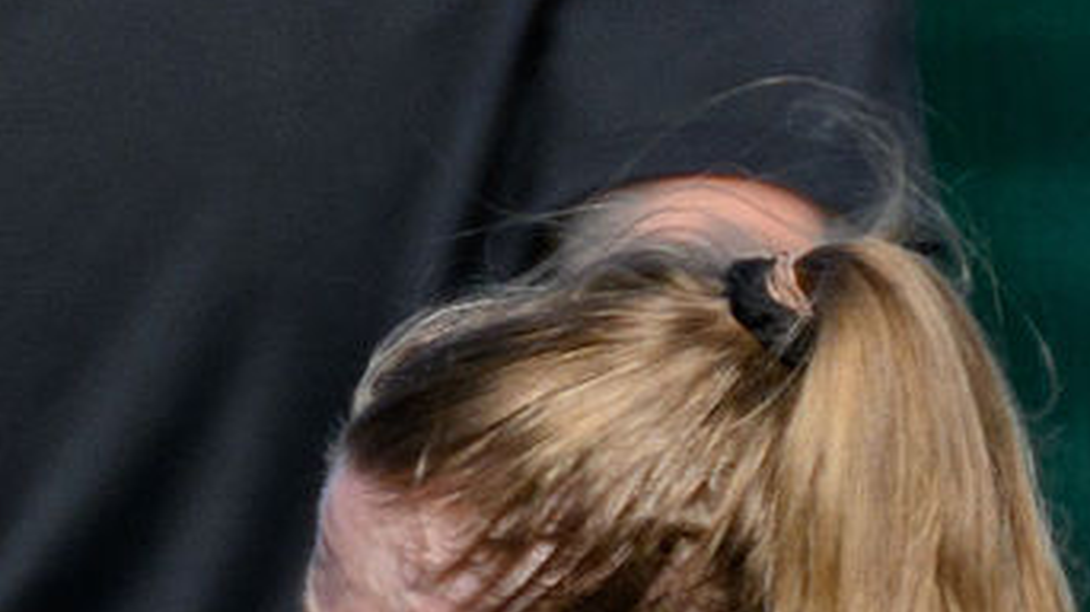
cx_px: 555
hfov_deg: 0.5
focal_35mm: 4592
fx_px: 132658
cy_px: 1270
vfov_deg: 0.3
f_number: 5.6
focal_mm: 400
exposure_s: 1/2000
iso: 360
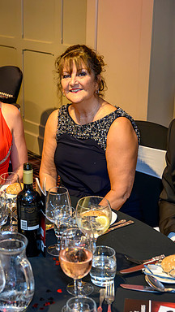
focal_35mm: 64
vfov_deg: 32.8
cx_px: 8
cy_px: 139
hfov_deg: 18.4
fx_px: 528
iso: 10000
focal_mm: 35
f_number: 4
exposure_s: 1/125
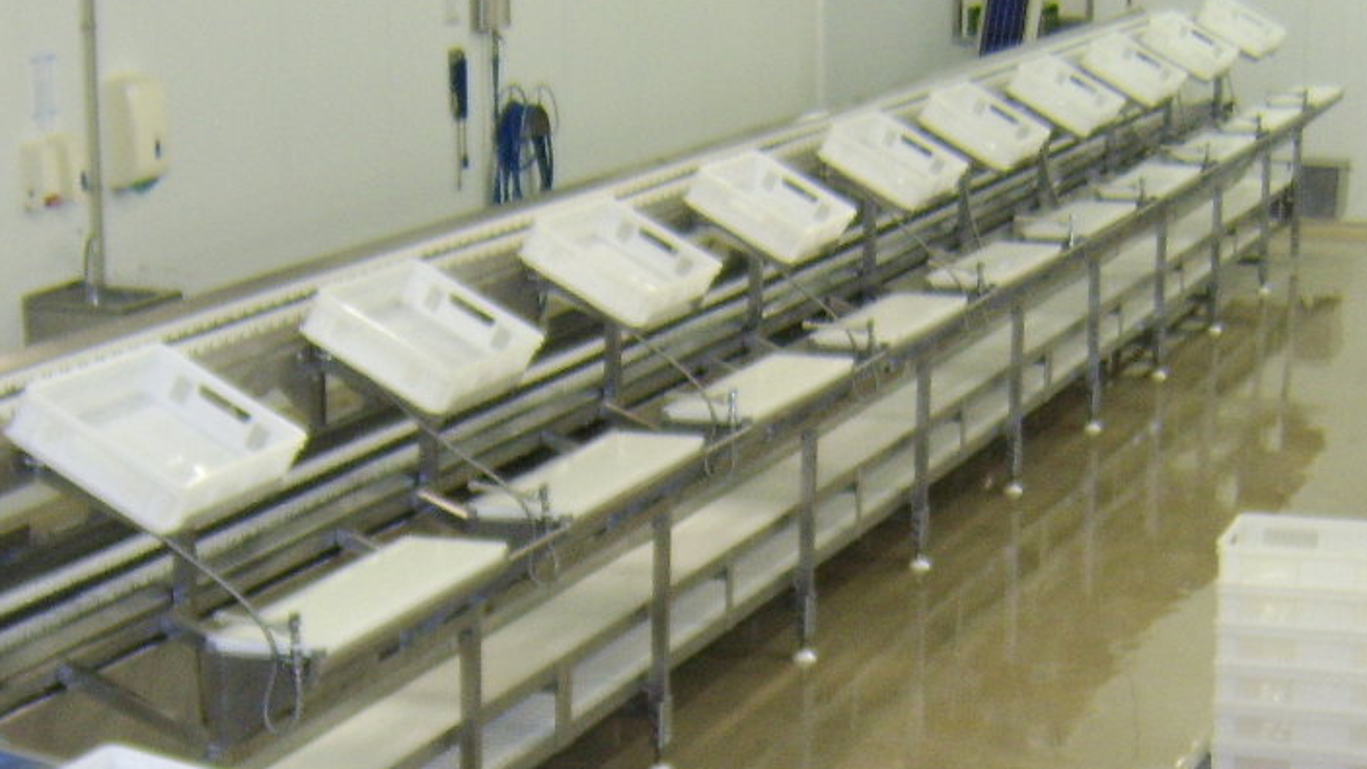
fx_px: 2791
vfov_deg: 15.5
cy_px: 705
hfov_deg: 27.5
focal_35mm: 77
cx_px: 773
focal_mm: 8.13
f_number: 2.7
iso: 200
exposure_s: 1/30
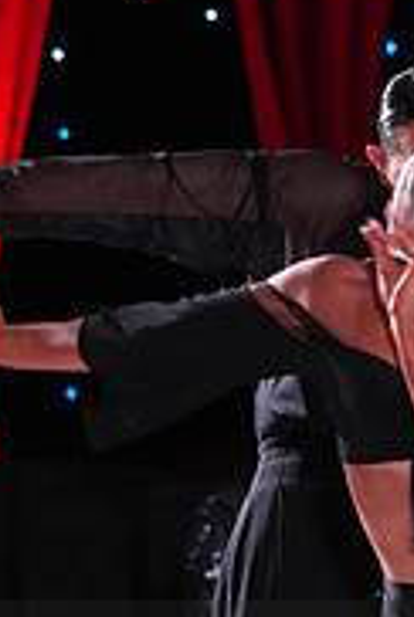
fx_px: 7114
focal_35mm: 414
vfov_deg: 5.0
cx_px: 399
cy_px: 715
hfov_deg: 3.3
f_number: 5
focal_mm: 130
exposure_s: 1/250
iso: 5000
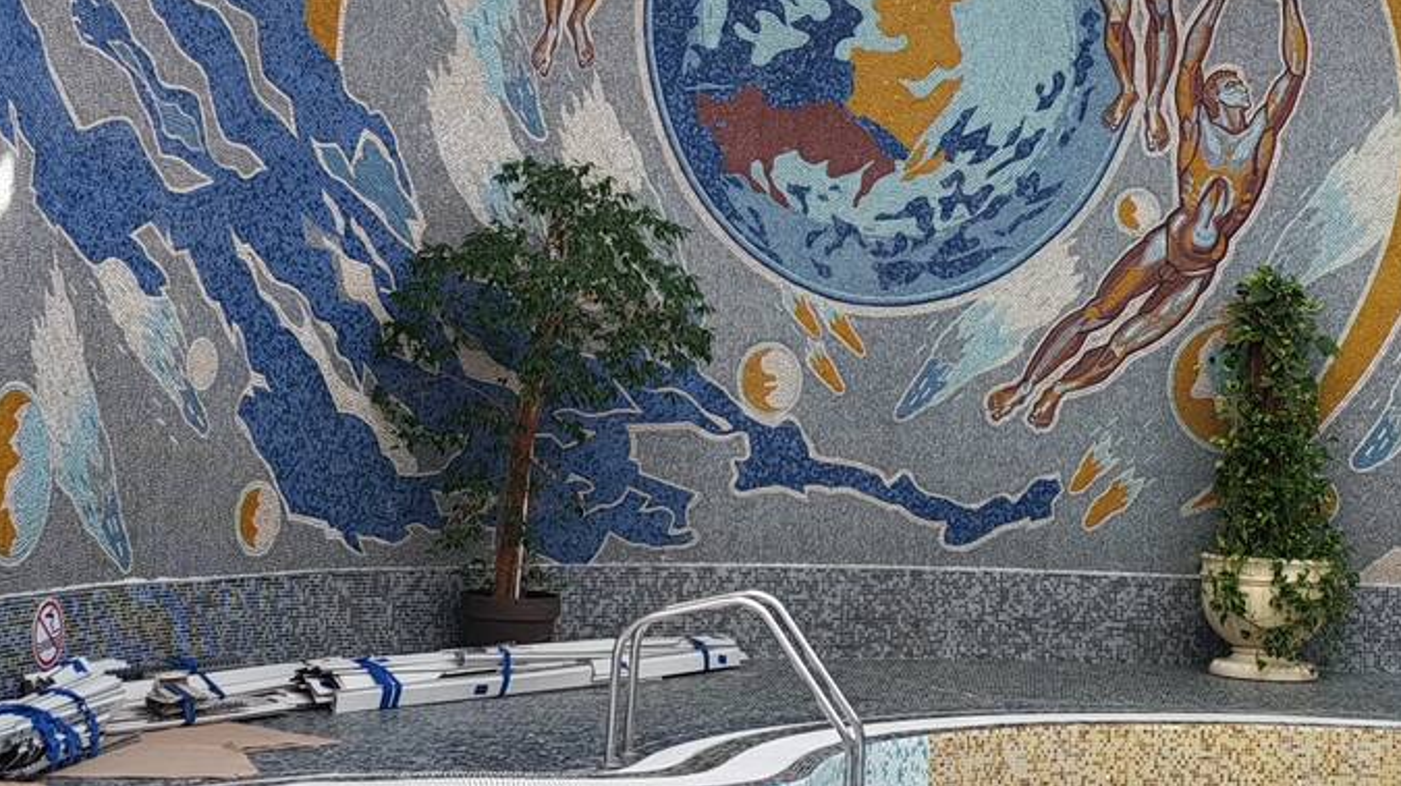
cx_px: 861
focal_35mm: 86
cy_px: 226
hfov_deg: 24.7
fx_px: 3193
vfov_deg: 14.0
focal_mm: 6.12
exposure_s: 1/110
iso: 50
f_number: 1.9
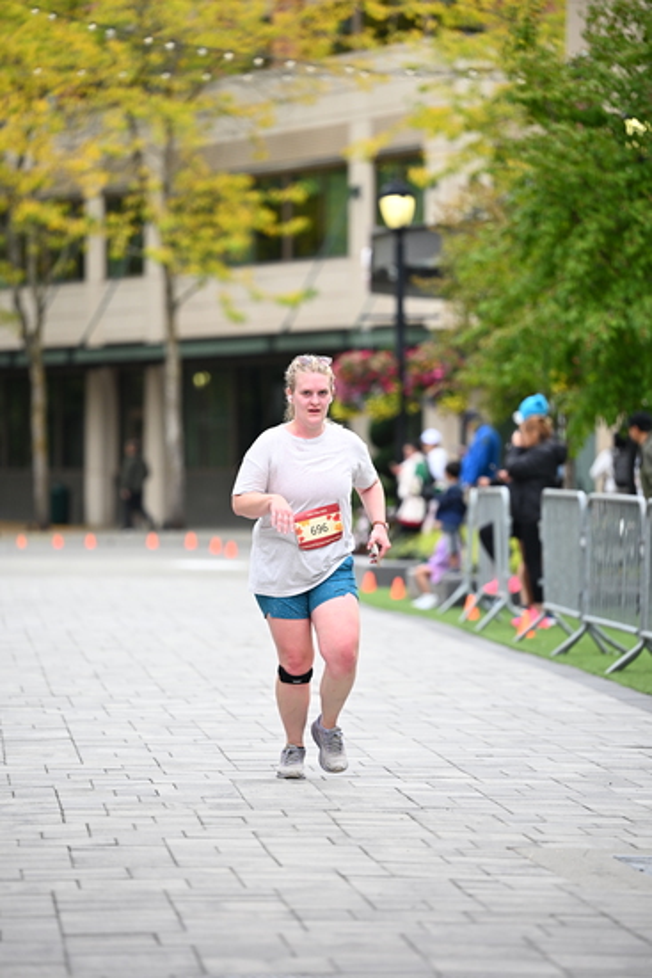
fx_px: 4344
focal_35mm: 160
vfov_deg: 12.8
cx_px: 326
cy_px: 489
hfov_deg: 8.6
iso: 640
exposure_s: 1/2000
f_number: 2.8
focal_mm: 160
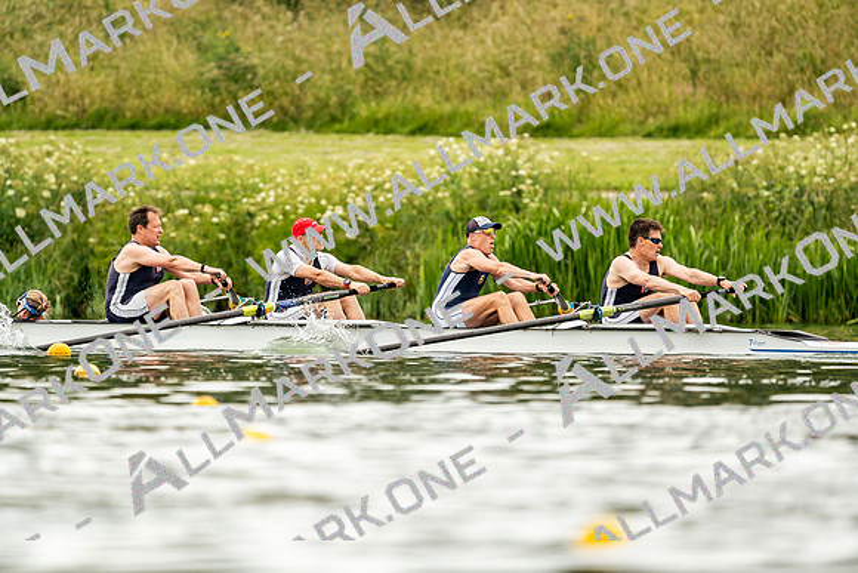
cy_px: 259
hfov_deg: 3.1
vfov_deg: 2.1
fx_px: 15660
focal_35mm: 657
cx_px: 470
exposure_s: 1/2000
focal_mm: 600
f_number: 6.3
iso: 640
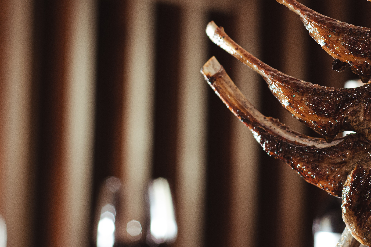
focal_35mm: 105
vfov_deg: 13.0
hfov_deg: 19.2
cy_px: 77
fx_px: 1082
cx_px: 301
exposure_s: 1/100
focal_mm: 50
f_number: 2.8
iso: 640
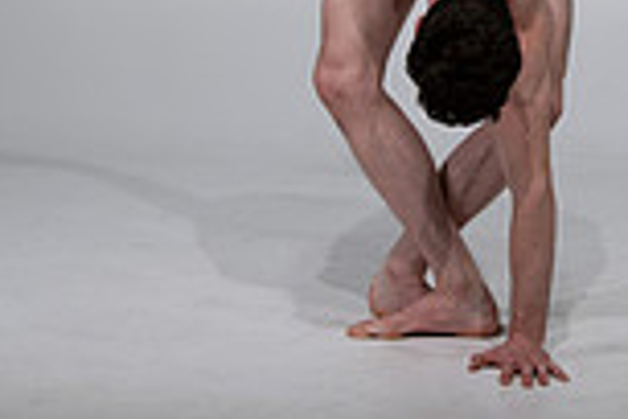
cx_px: 497
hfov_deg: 10.8
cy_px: -212
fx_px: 3314
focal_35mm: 190
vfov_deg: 7.1
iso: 400
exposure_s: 1/250
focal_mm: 50
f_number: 4
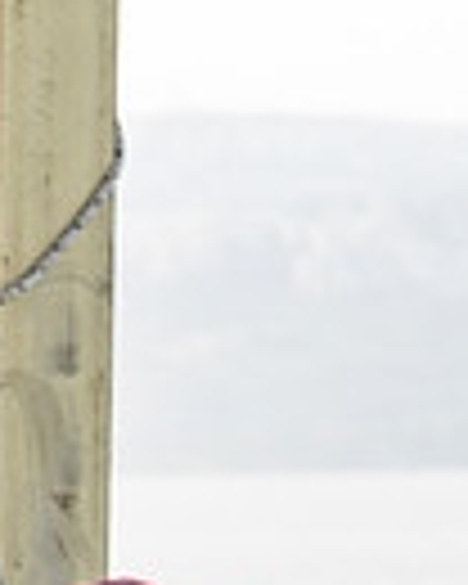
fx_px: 4346
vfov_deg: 7.6
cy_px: 853
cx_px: -364
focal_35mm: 251
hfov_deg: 6.1
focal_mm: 60
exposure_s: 1/50
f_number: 4
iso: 100
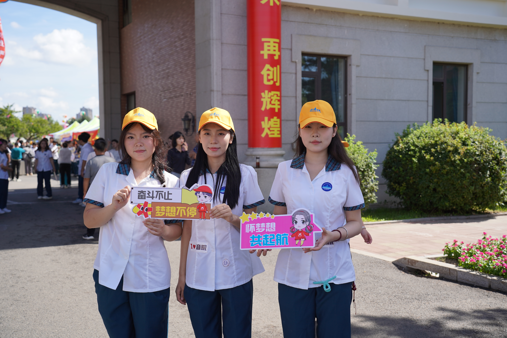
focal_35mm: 40
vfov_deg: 33.4
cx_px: 254
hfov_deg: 48.5
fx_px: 563
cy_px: 169
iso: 100
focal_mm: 40
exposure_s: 1/500
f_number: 4.5
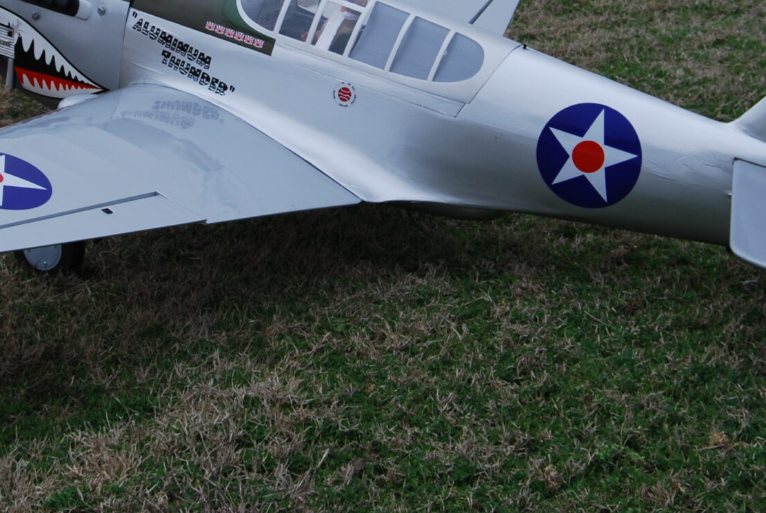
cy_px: 32
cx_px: 310
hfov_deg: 19.0
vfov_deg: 12.7
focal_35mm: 107
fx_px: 2283
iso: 100
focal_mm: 31
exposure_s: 1/160
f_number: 6.3
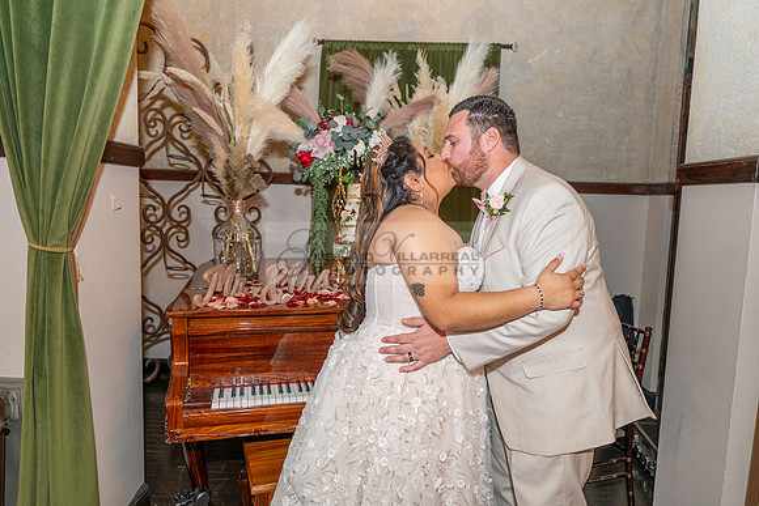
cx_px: 380
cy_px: 253
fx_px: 506
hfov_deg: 73.7
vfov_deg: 53.2
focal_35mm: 24
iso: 1600
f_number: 2.8
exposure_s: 1/200
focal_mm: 24
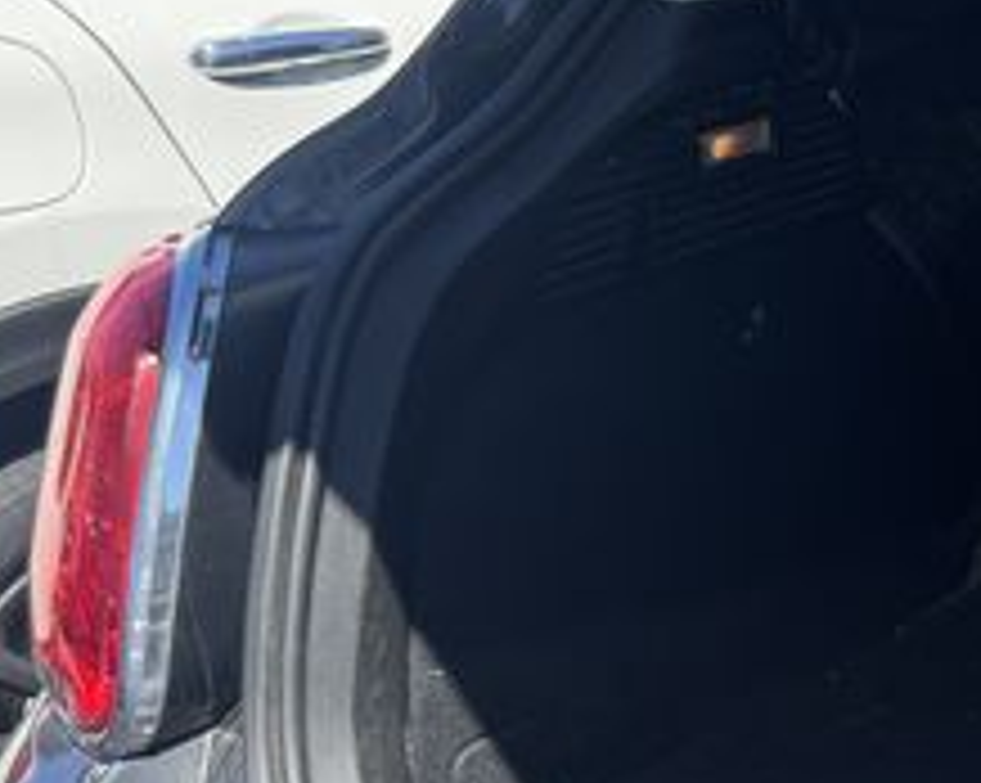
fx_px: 2495
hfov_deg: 19.2
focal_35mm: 86
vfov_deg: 17.8
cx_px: 1508
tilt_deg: -15.3
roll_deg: -1.9
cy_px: 500
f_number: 1.78
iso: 80
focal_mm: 6.76
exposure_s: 1/1238
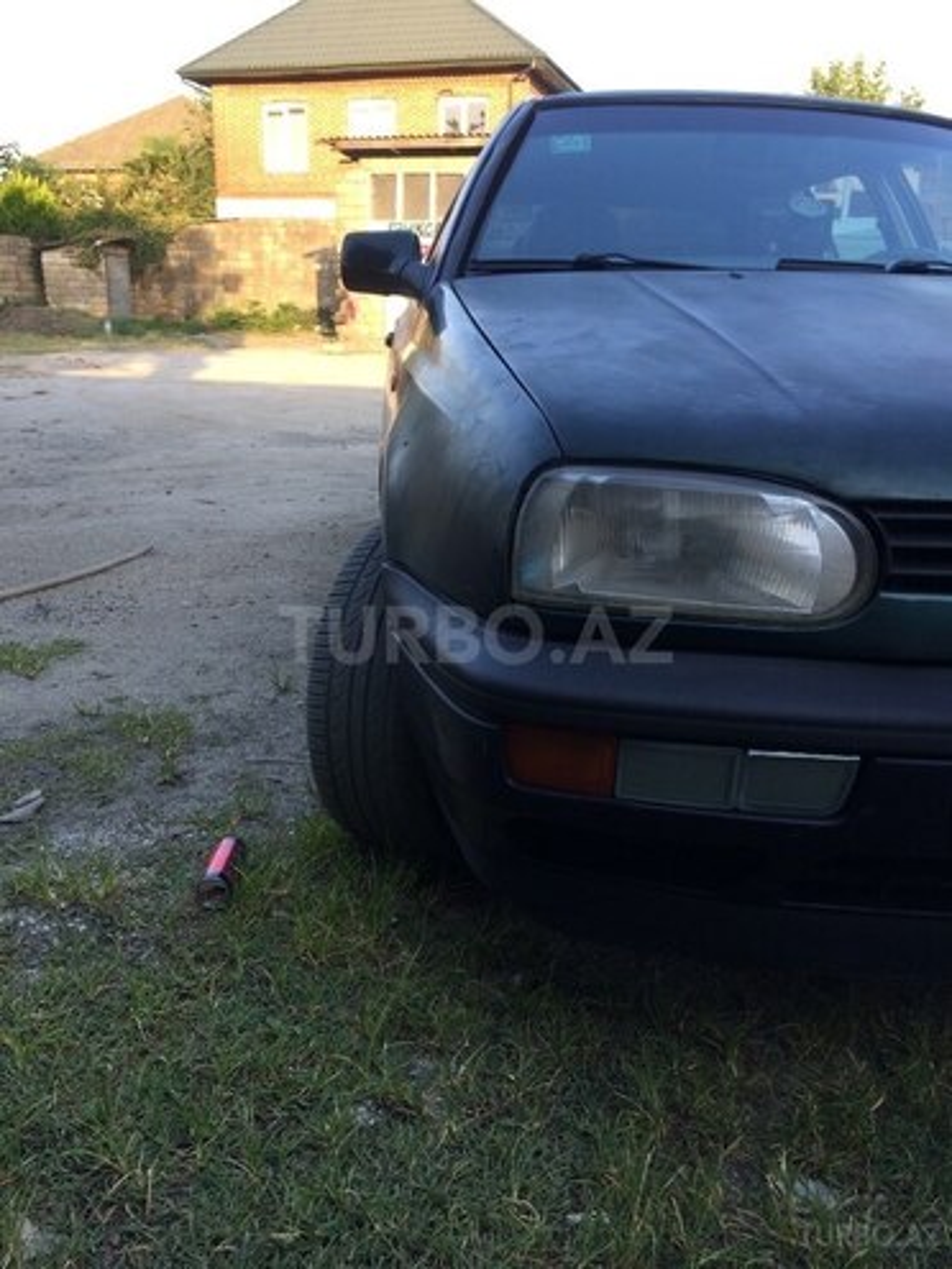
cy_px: 634
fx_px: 1063
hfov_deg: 48.2
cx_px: 476
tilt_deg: -18.0
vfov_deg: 61.7
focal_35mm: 29
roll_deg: -0.4
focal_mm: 4.15
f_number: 2.2
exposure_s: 1/208
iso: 32
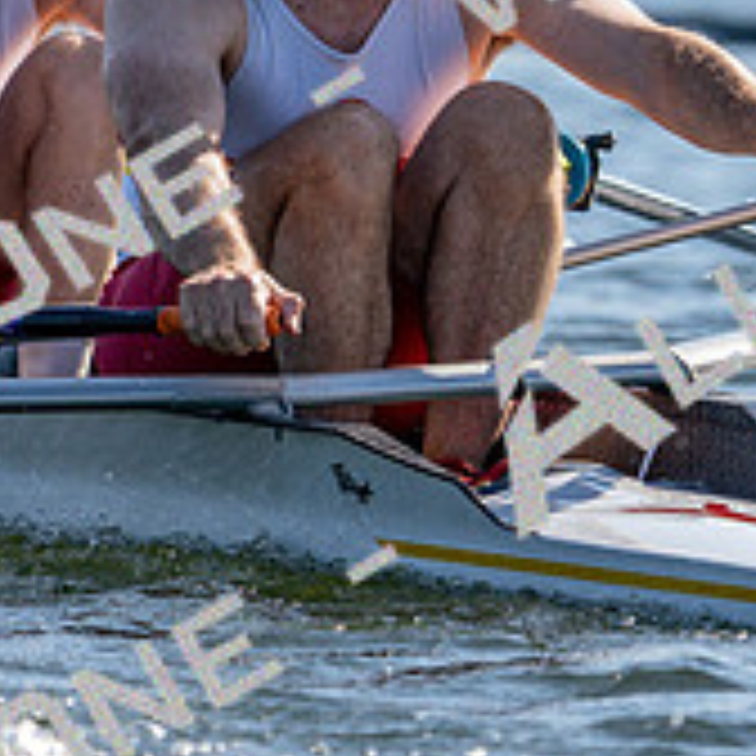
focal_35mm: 1096
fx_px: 27081
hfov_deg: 1.6
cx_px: 108
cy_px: 110
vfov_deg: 1.6
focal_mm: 374
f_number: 6.3
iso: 320
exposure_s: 1/1600
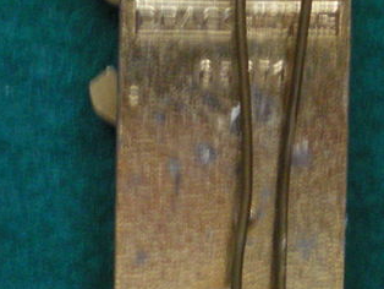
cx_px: 253
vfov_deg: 12.2
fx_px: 1343
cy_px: 84
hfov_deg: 16.2
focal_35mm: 121
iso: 400
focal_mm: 6.3
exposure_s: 1/4
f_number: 3.1
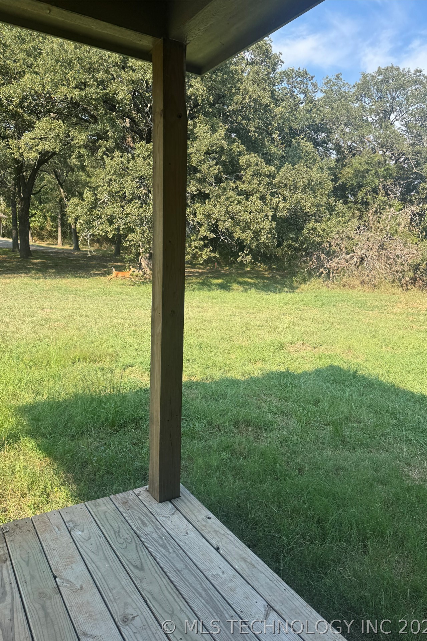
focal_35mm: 25
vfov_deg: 71.5
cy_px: 321
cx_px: 208
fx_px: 445
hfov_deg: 51.3
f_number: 1.78
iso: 80
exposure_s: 1/1215
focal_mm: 6.76
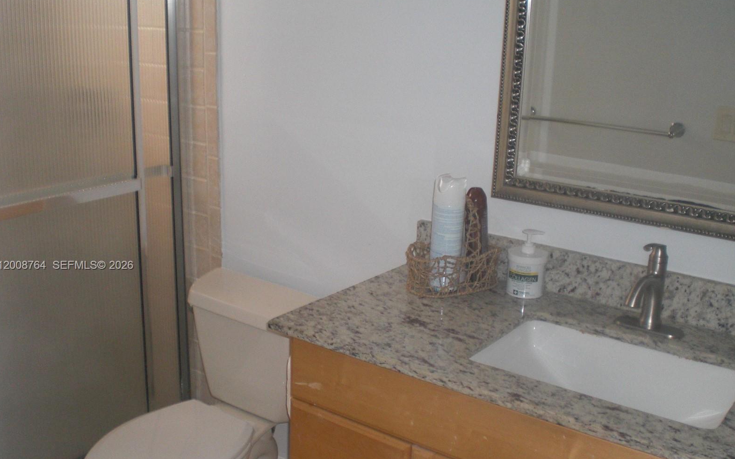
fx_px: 821
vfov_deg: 31.2
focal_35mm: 41
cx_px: 362
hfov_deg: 48.2
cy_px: 266
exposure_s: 1/60
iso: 200
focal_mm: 6.3
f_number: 3.1
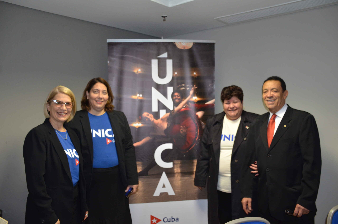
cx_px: 169
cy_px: 112
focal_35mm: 30
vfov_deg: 43.4
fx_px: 281
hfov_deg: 62.0
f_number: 3.5
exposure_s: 1/60
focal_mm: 20
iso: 800
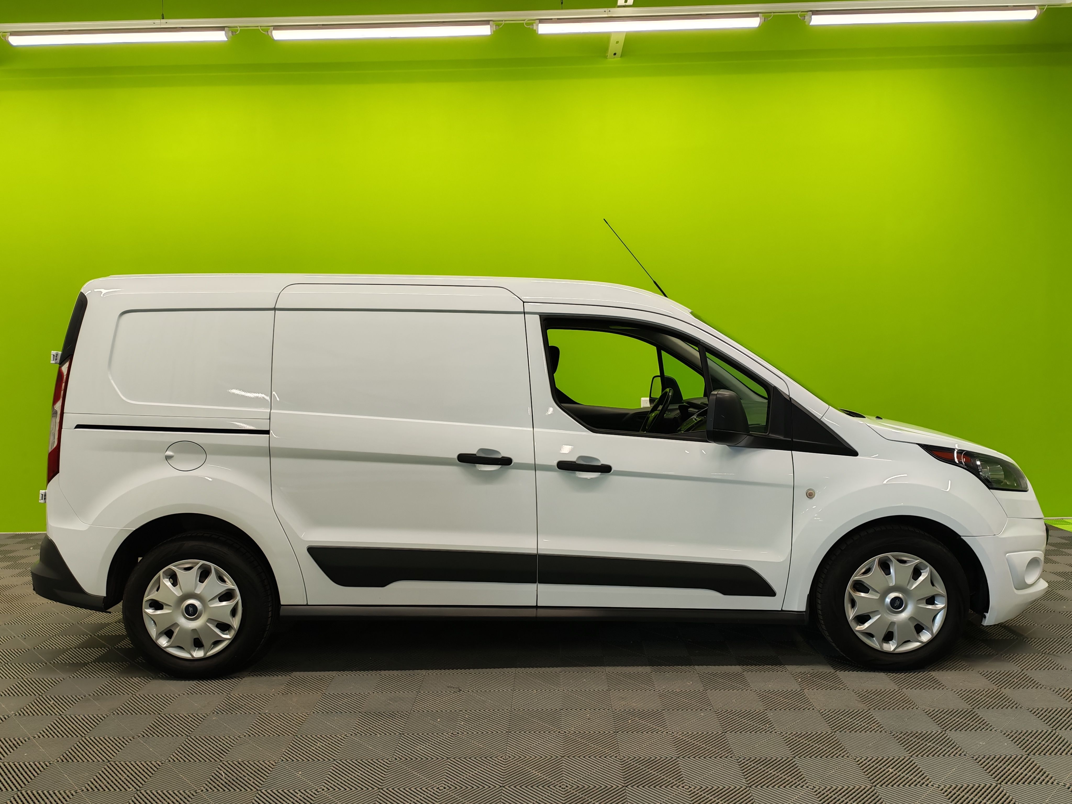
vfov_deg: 48.2
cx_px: 536
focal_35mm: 29
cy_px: 402
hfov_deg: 61.7
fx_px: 898
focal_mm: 6.12
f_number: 1.9
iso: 320
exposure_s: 1/100
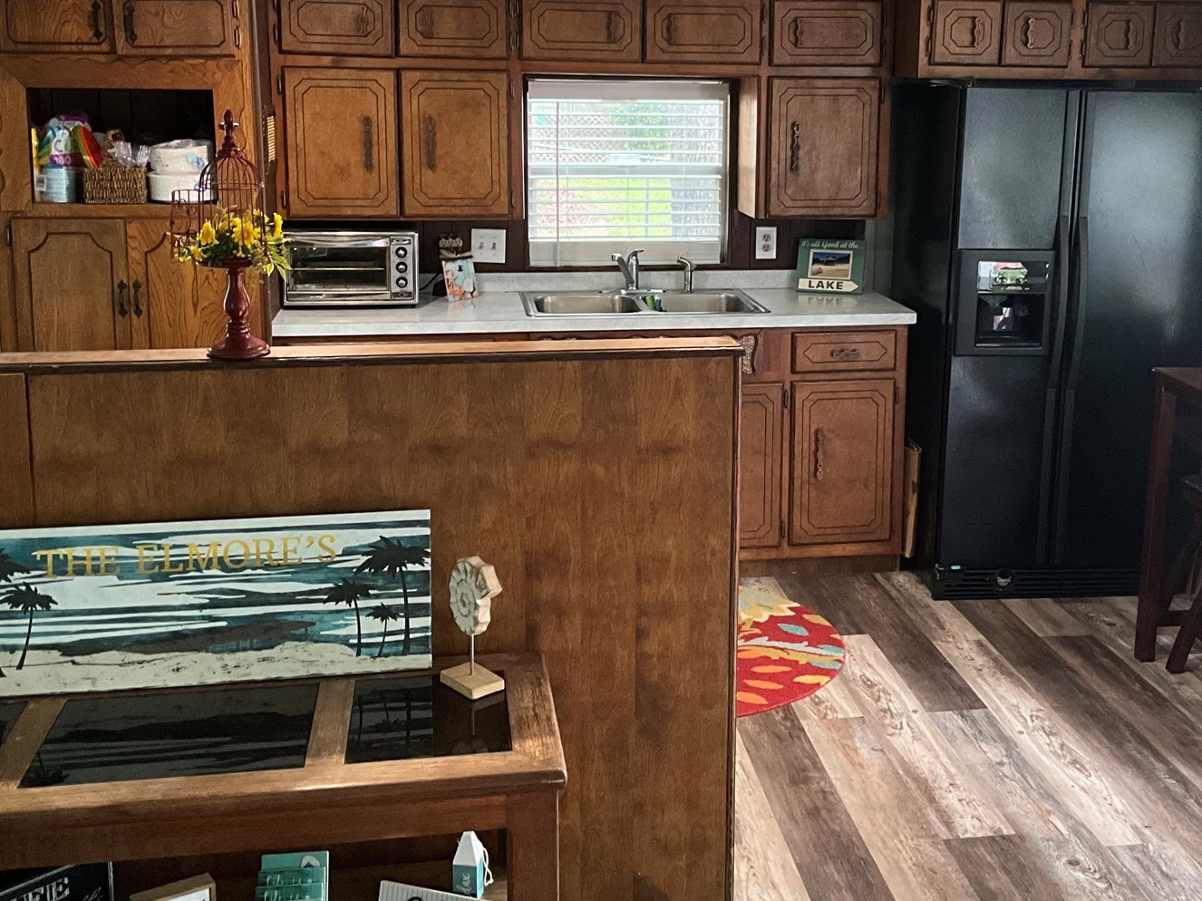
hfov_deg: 44.7
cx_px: 695
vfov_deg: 34.1
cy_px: 325
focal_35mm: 42
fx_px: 1458
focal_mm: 3
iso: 160
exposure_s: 1/60
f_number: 1.8
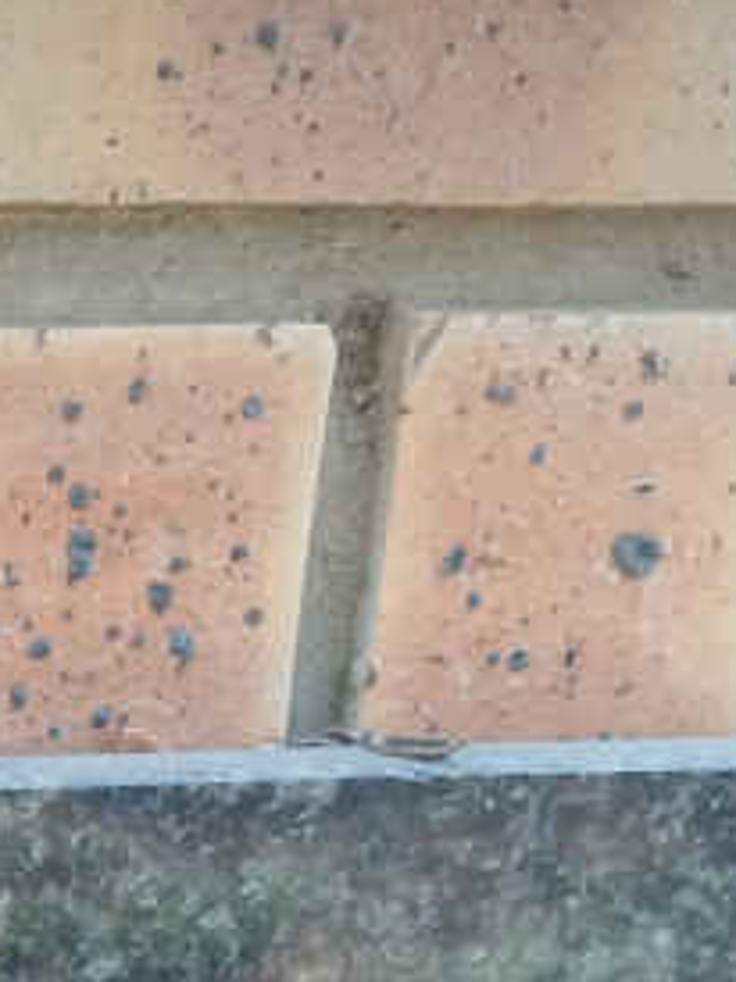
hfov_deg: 12.1
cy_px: 1564
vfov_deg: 16.2
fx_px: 3092
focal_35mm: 109
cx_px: -729
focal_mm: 4.65
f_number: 1.8
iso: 50
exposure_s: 1/60
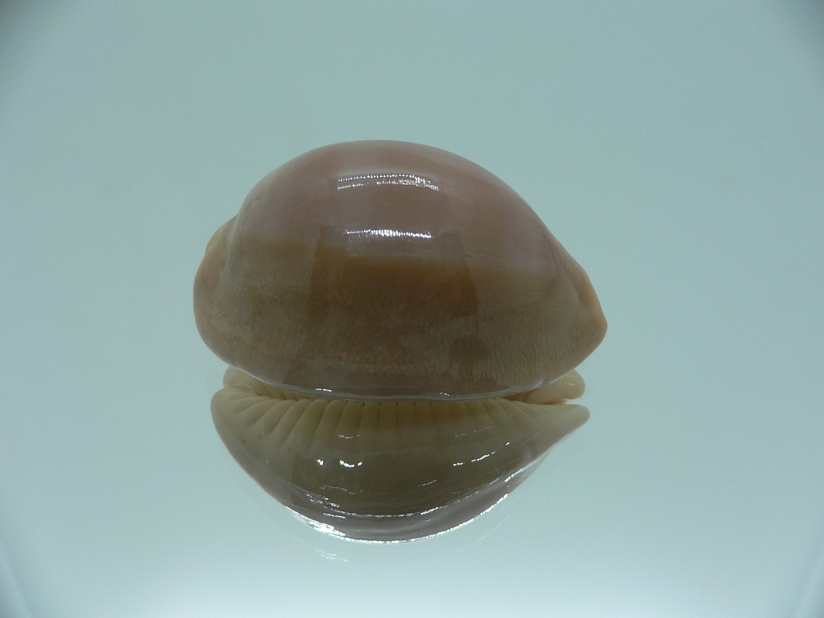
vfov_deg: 40.7
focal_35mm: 35
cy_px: 309
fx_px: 833
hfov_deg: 52.6
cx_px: 412
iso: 100
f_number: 2.8
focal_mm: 4.6
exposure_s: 1/60
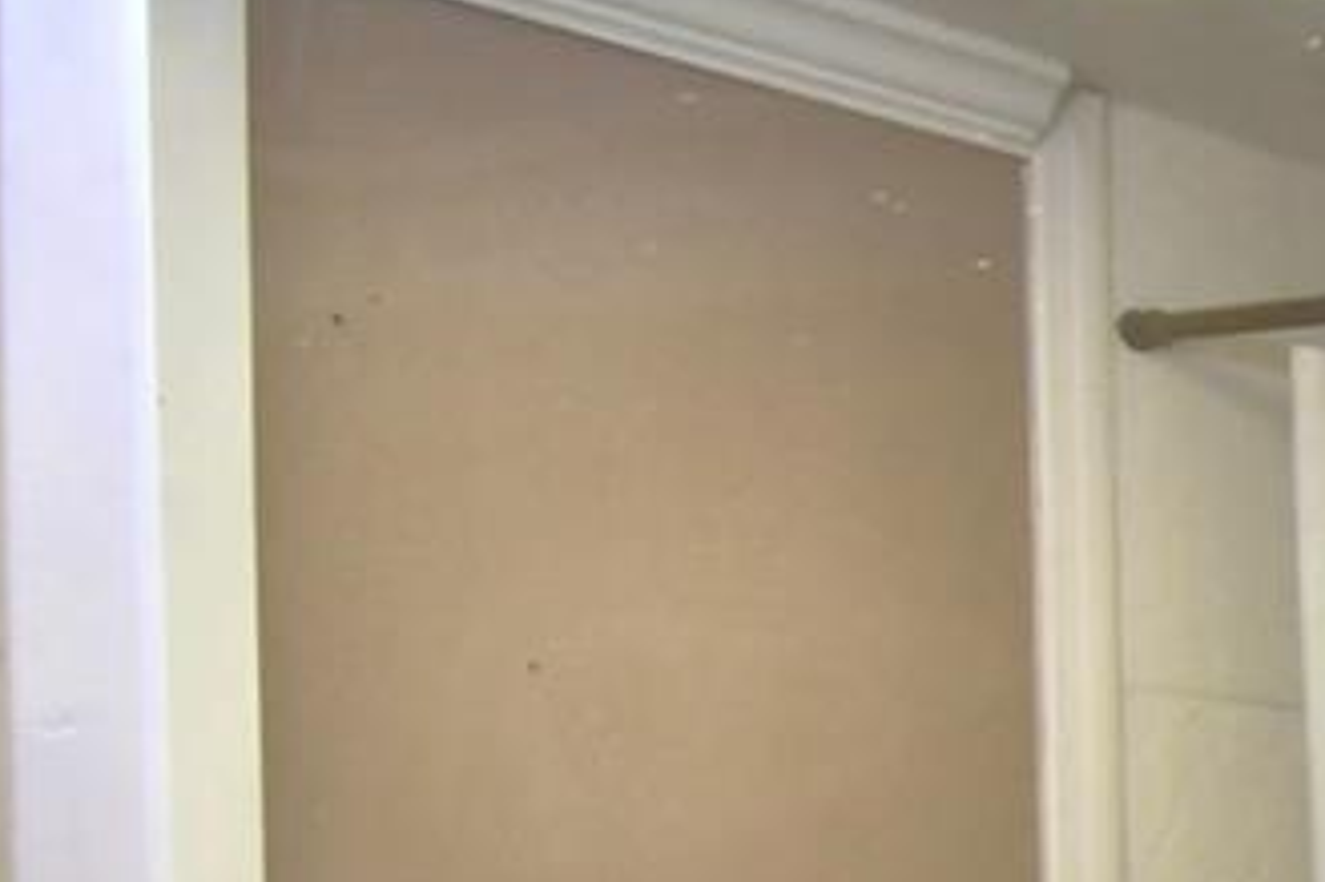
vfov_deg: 17.3
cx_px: 2686
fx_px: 2685
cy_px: 1204
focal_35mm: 73
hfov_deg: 18.1
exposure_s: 1/60
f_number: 4.5
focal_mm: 10
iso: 400
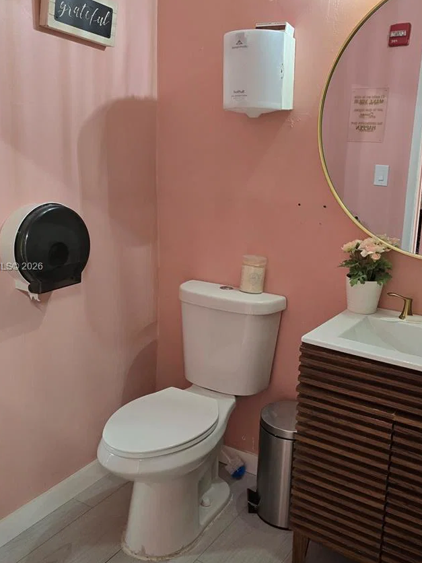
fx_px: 536
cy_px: 267
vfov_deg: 55.3
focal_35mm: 33
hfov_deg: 42.9
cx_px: 221
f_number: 1.7
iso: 500
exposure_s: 1/120
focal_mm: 6.3
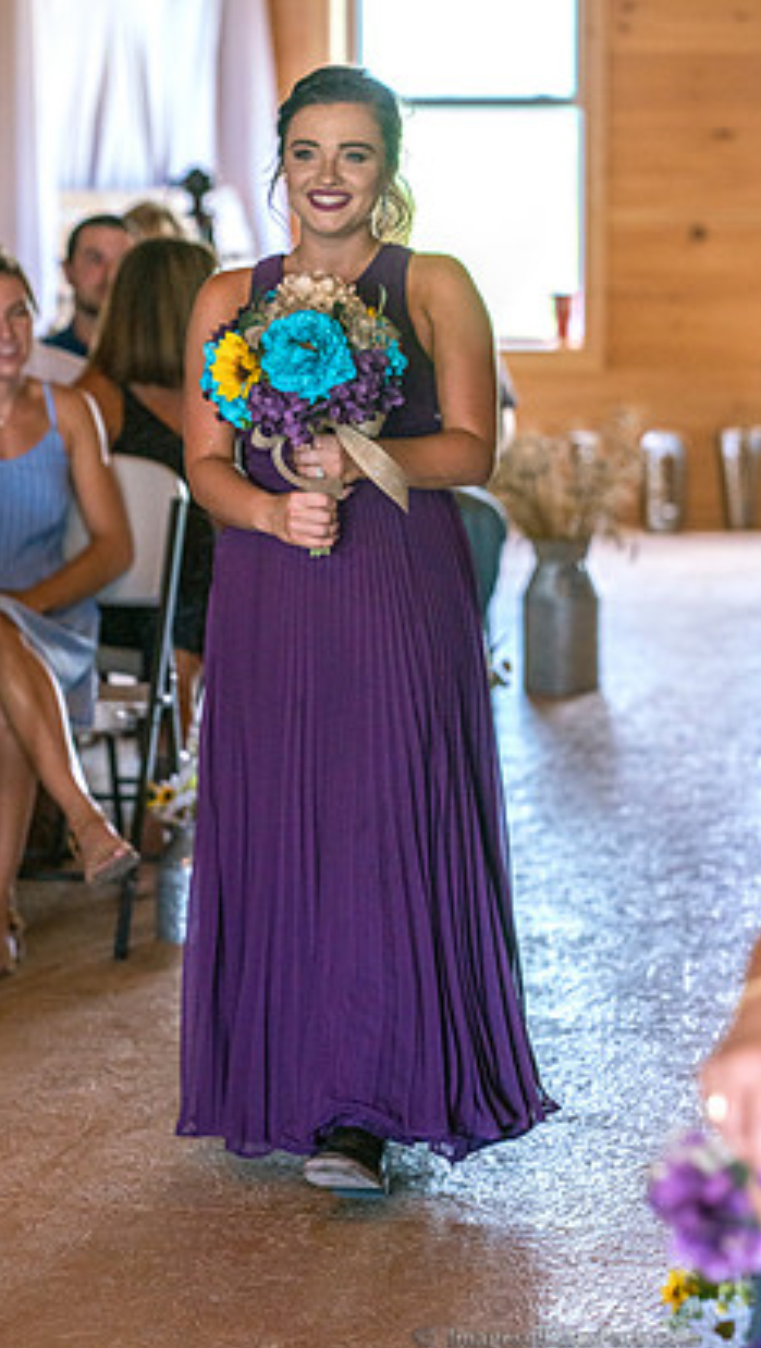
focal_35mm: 114
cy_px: 627
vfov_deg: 18.8
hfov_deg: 10.7
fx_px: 4080
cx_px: 323
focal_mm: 100
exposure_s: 1/400
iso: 2500
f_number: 3.5
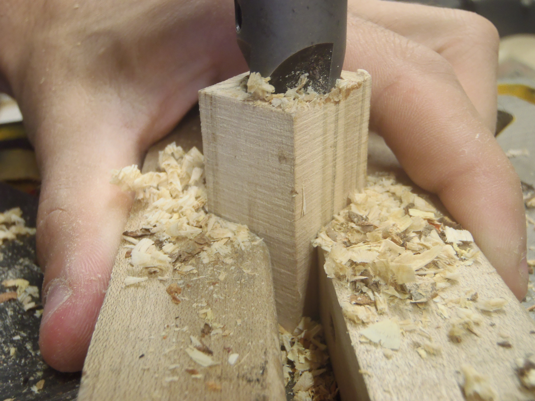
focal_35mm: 36
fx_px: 556
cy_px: 200
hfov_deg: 51.4
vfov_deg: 39.7
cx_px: 268
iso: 200
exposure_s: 1/10
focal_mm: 6.53
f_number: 4.1
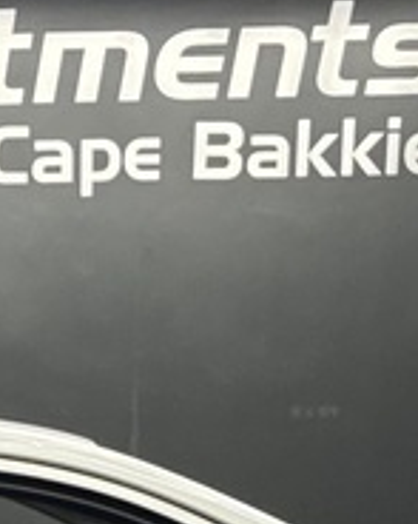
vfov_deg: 22.9
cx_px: -168
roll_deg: +1.0
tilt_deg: -8.7
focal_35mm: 76
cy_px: 638
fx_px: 1176
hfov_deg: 18.4
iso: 160
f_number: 2.2
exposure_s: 1/100
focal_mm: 2.22
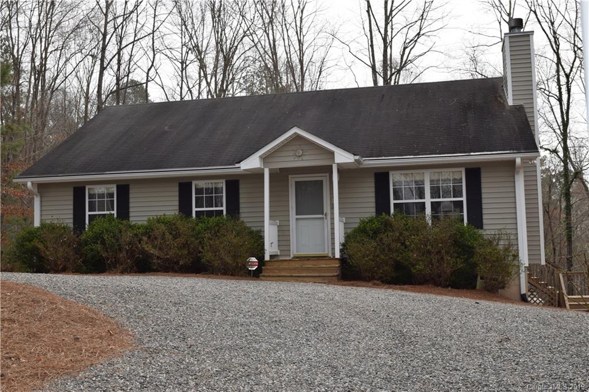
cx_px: 294
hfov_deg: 45.0
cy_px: 196
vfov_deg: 30.8
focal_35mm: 44
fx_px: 711
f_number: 9
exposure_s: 1/200
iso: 100
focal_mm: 29
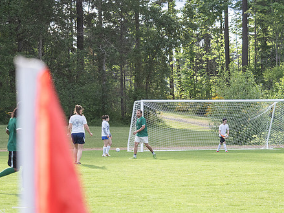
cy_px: 136
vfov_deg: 9.0
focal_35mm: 164
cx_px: 164
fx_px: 1345
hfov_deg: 12.0
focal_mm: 62
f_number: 2.8
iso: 320
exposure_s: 1/1250
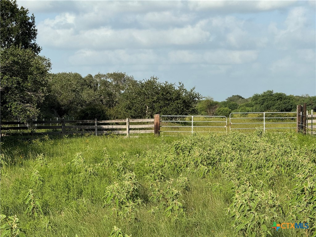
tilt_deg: +0.0
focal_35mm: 120
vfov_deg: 12.3
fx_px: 1095
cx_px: 158
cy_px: 118
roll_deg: +0.9
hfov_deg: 16.4
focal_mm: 15.66
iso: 50
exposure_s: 1/1481
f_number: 2.8
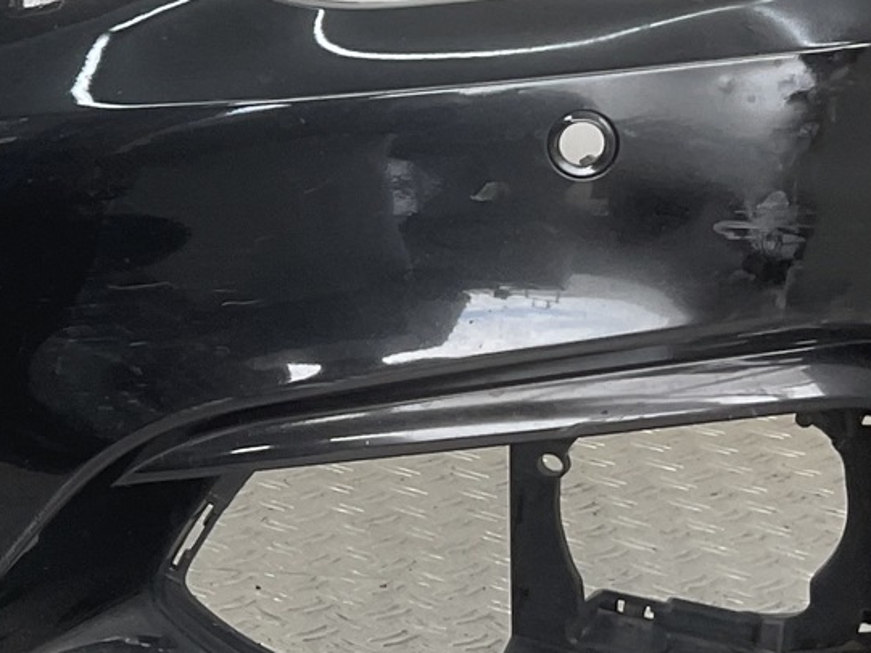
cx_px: -238
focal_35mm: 108
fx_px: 2718
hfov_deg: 17.2
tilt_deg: -8.8
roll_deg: -2.6
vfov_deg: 13.6
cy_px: 55
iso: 16
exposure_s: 1/108
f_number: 1.8
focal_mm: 3
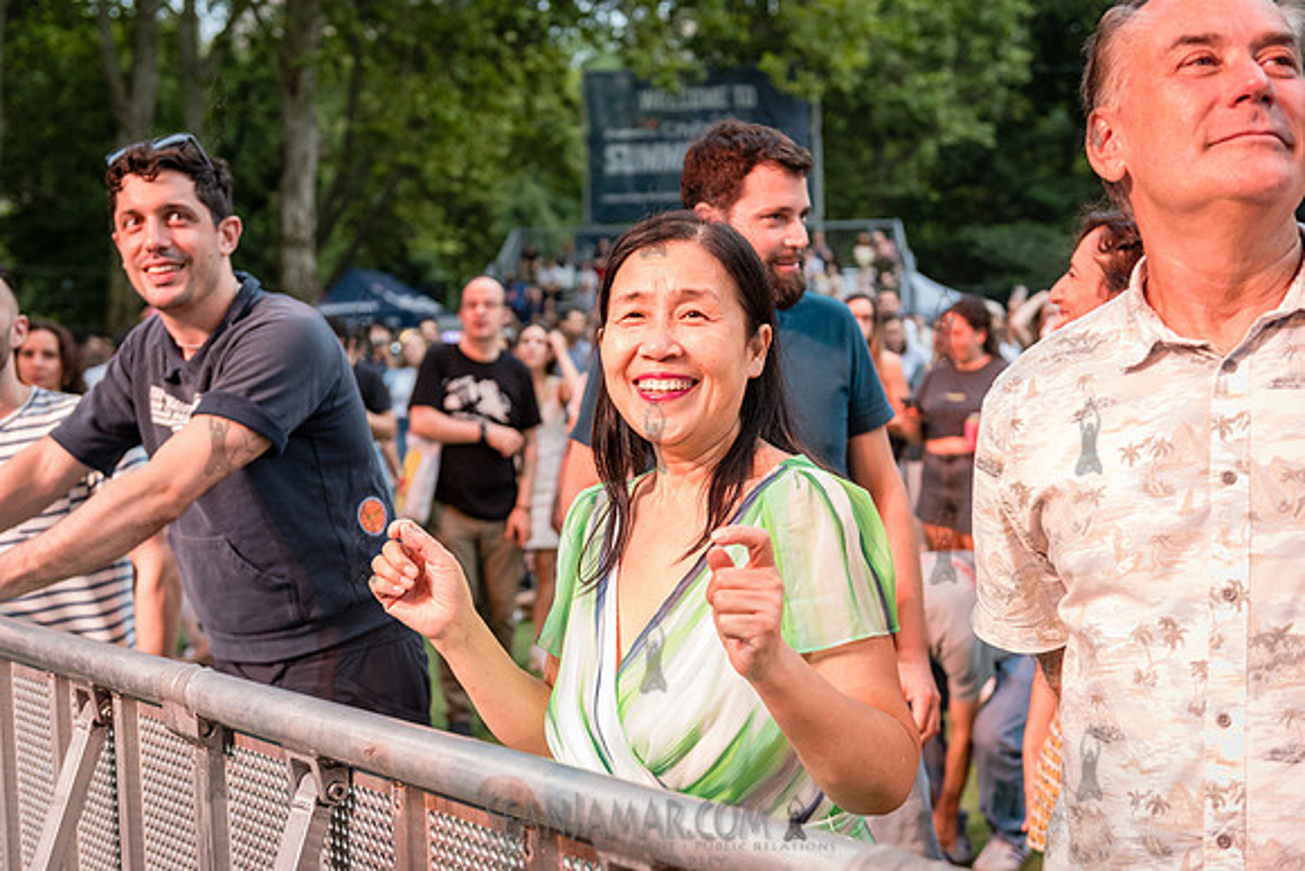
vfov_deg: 28.1
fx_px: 1740
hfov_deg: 41.1
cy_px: 436
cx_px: 652
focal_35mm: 48
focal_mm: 48
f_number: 3.5
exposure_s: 1/320
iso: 2000
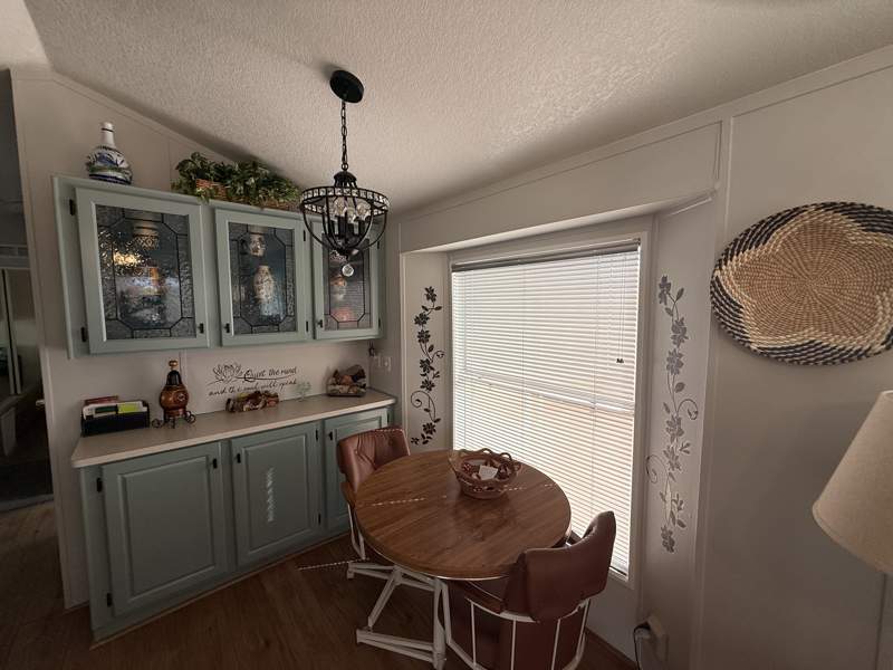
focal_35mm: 14
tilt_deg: -5.6
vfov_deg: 85.7
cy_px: 335
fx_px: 361
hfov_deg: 102.1
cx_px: 446
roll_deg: +0.2
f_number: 2.2
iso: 50
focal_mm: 2.22
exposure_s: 1/120
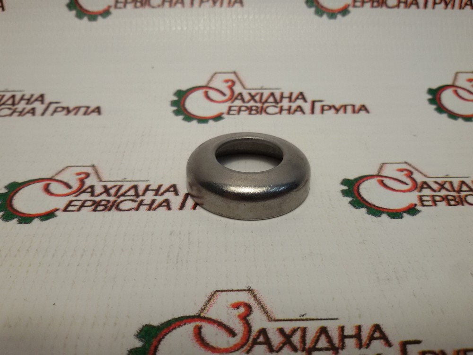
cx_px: 236
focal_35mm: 31
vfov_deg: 45.4
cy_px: 178
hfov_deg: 58.4
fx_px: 424
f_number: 2.4
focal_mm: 2.93
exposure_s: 1/100
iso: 40
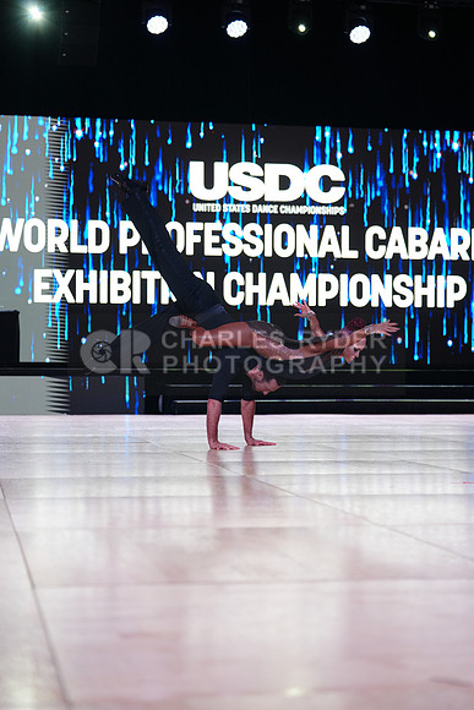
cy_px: 355
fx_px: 1382
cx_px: 237
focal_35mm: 70
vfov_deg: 28.8
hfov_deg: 19.5
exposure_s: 1/500
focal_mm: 70
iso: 1250
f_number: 2.8
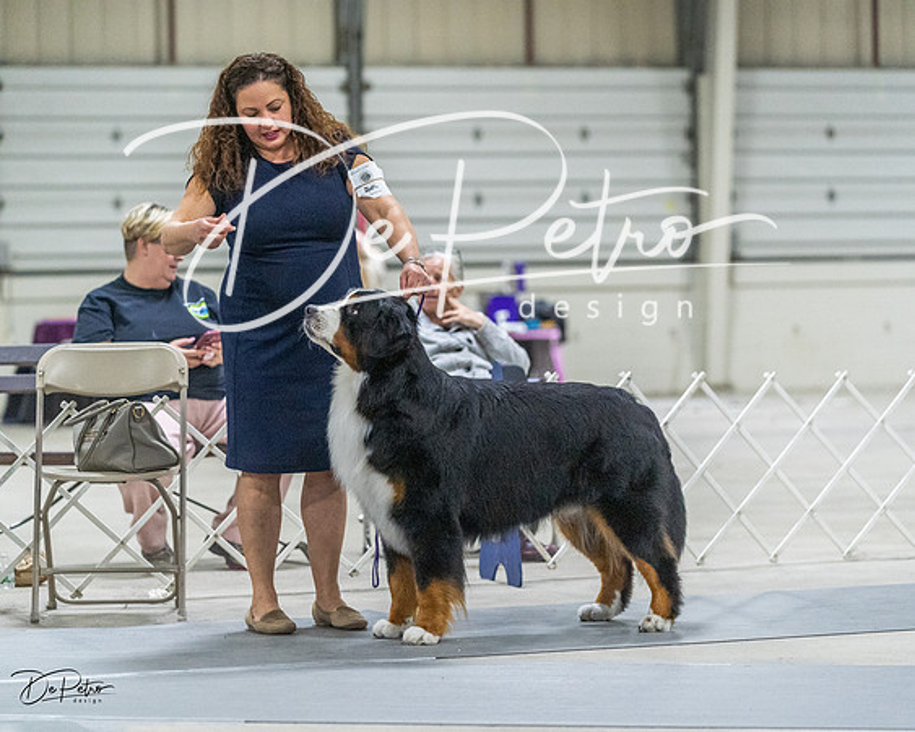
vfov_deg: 11.3
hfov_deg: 14.1
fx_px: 3689
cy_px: 366
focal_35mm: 136
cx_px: 458
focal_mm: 121
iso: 6400
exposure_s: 1/320
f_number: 3.2
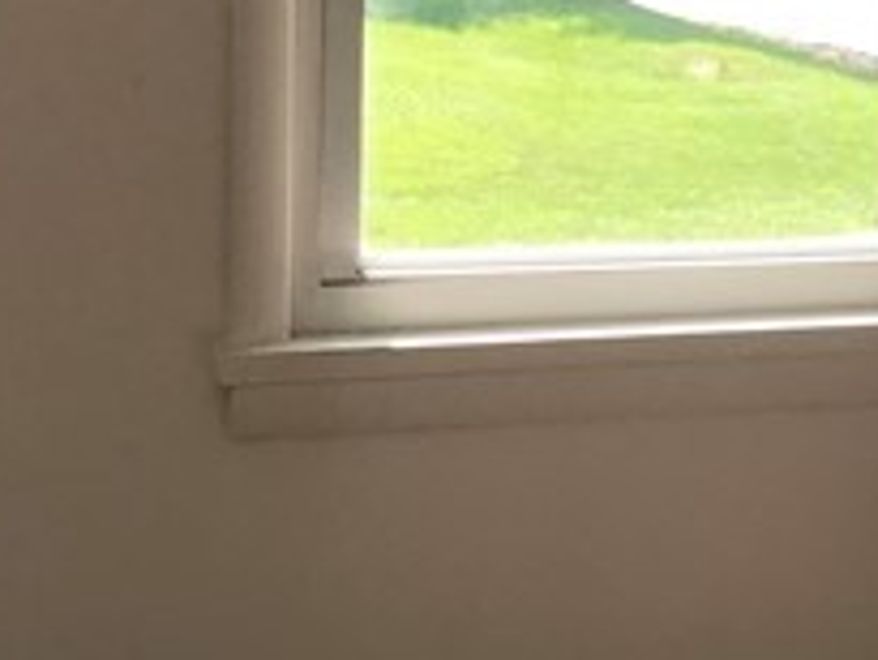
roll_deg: -0.3
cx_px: 283
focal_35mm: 140
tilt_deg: -6.2
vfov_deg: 10.5
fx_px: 3553
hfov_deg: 14.1
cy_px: -90
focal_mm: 3.99
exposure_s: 1/349
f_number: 1.8
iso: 20
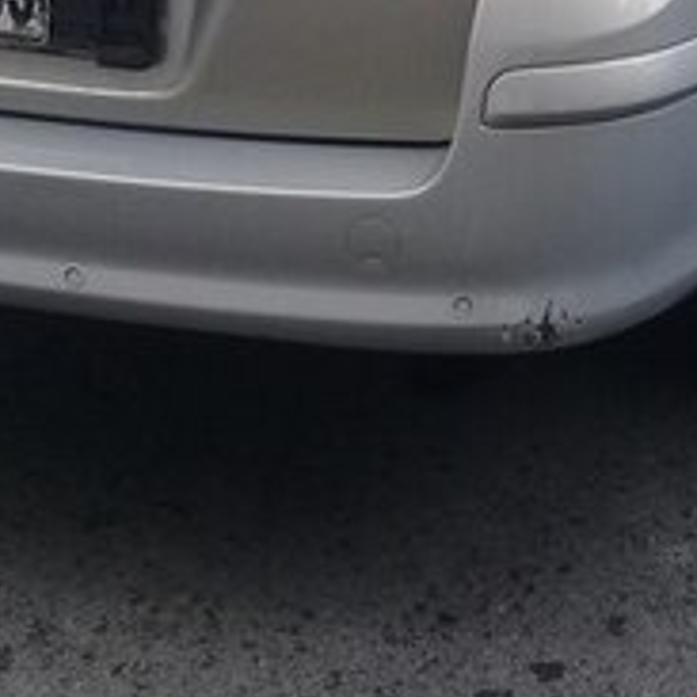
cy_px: -135
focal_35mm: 99
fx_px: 2255
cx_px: 785
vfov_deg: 16.8
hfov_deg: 17.0
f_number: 2.2
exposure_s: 1/252
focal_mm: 3.3
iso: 50
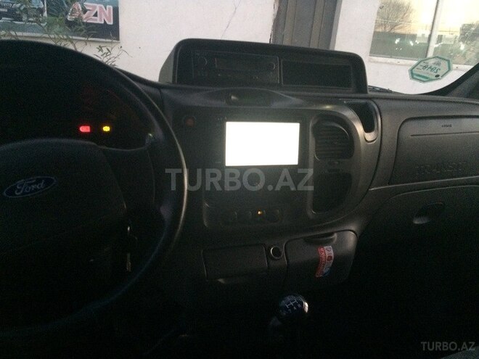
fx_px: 401
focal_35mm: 29
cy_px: 180
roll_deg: -5.0
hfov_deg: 61.7
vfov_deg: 48.2
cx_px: 240
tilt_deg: -18.2
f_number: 2.2
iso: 400
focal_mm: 4.15
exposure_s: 1/17
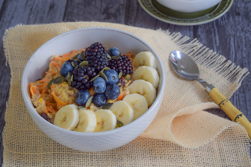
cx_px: 126
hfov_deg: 24.6
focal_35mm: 82
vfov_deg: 16.6
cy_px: 84
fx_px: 575
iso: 400
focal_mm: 55
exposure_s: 1/80
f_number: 5.6
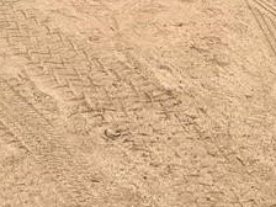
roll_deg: -1.2
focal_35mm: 119
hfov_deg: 16.4
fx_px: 949
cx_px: 230
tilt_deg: -5.5
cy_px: -209
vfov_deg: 11.2
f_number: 1.5
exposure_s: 1/7463
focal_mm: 5.7
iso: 50
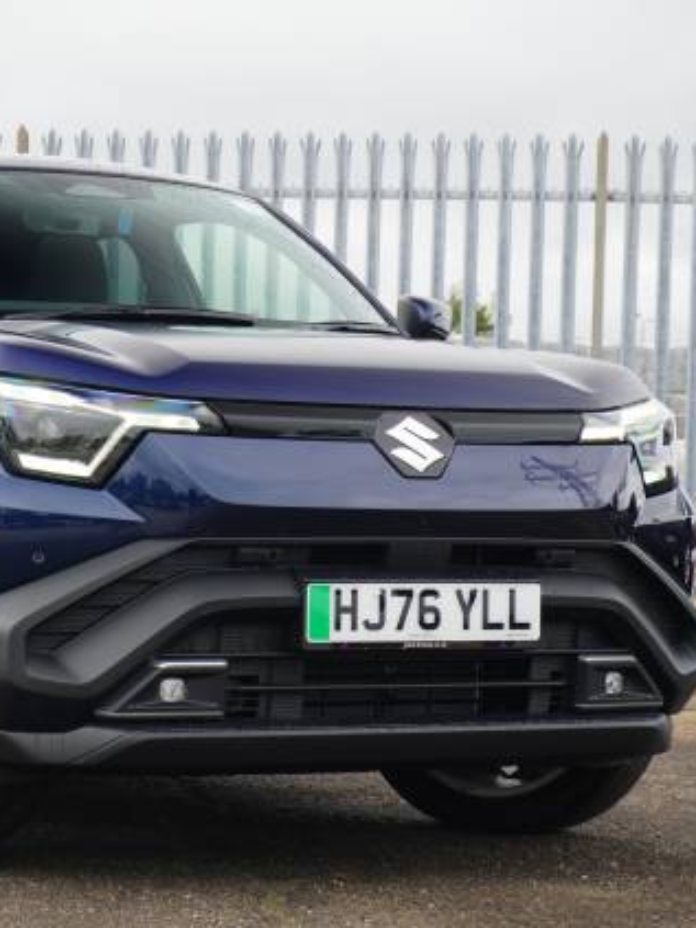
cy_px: 465
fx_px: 2924
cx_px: 83
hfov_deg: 13.5
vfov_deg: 18.1
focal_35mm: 109
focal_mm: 50
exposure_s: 1/90
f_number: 5.6
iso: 250
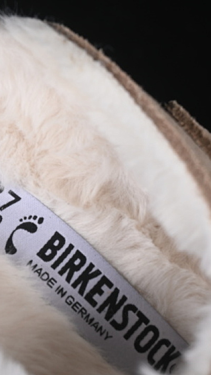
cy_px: 188
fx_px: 1184
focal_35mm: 119
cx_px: 2
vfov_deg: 18.0
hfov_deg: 10.1
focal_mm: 50
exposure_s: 1/80
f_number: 7.1
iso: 160
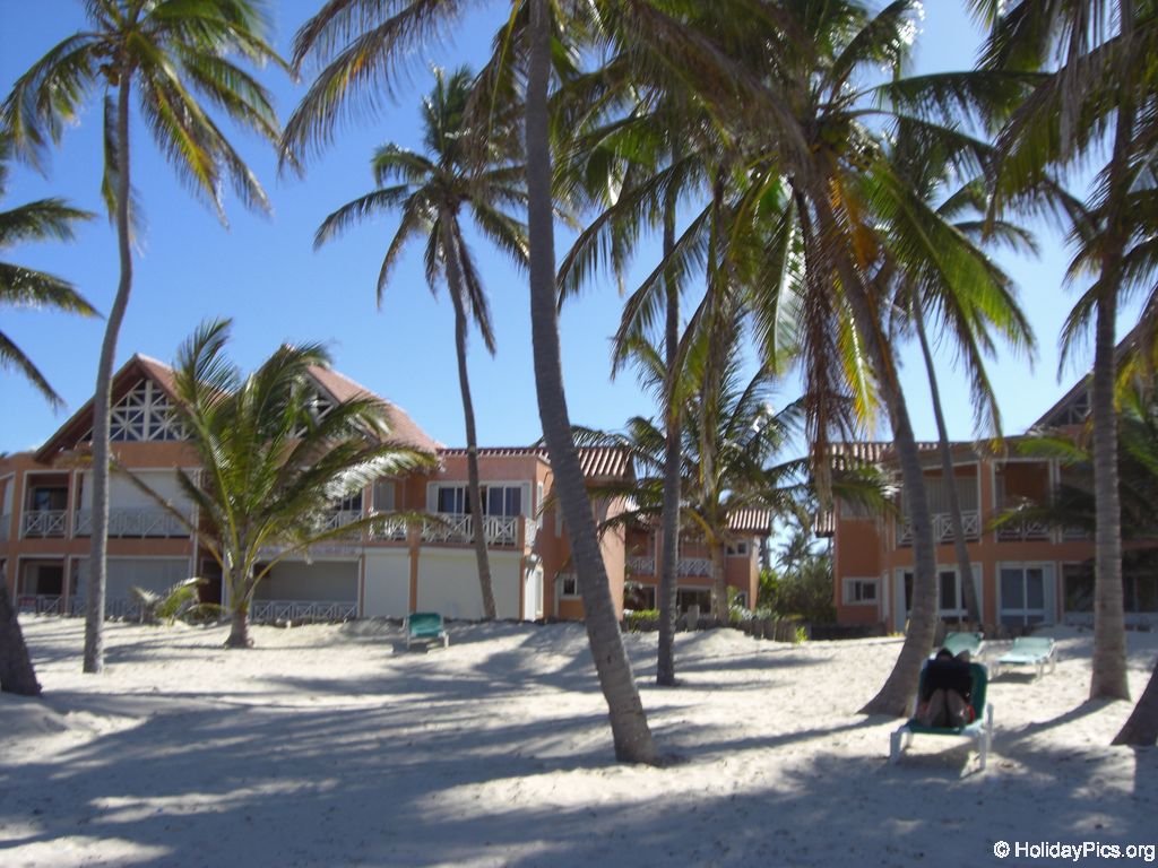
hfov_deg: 49.0
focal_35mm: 38
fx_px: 1271
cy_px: 434
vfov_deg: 37.7
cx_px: 579
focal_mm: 6.2
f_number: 8
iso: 64
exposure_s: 1/125
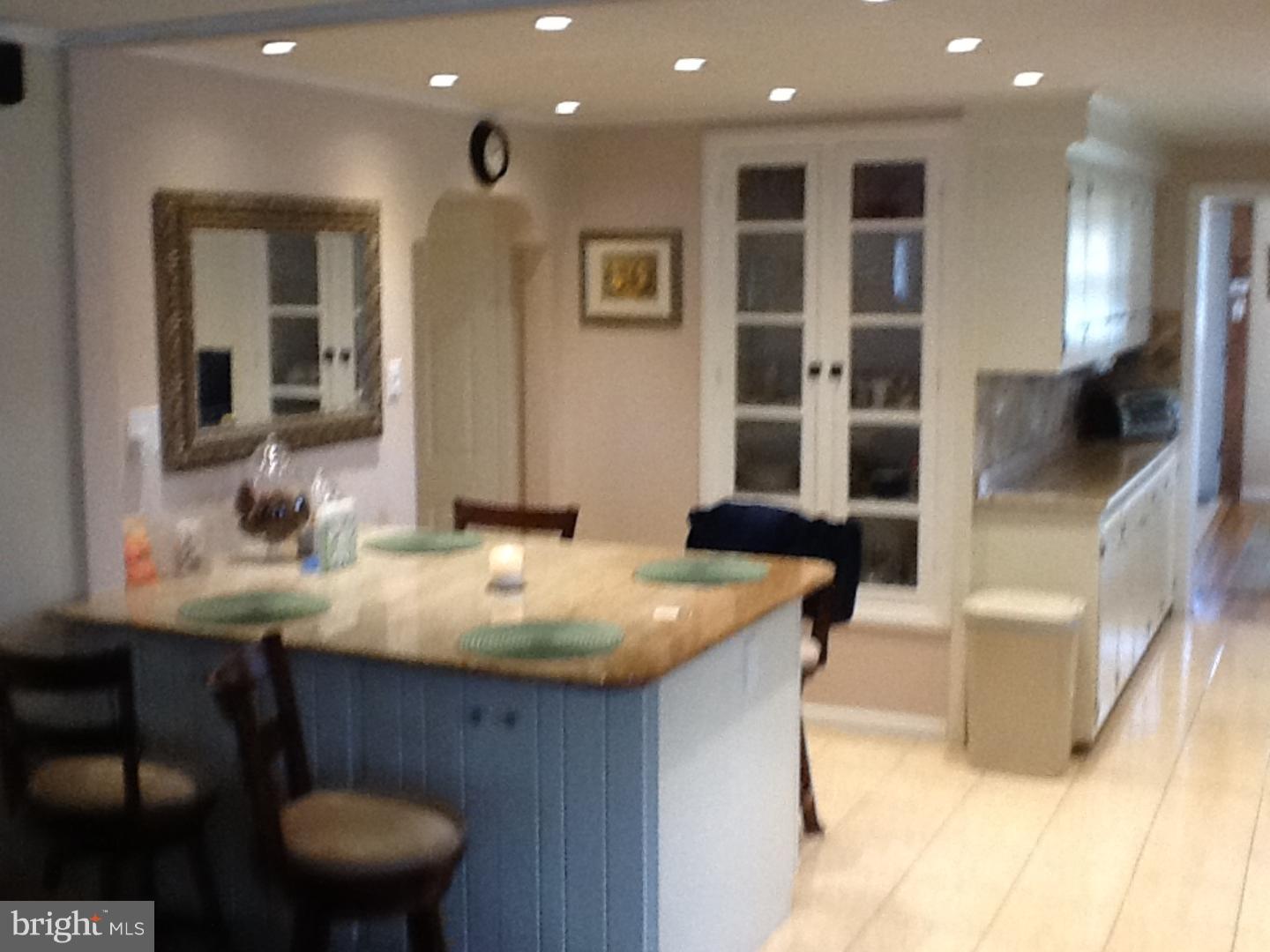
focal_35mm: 44
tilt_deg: -11.7
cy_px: 476
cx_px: 635
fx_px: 1614
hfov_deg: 42.9
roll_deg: +2.8
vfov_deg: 32.9
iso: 125
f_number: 2.4
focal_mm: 2.03
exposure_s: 1/30
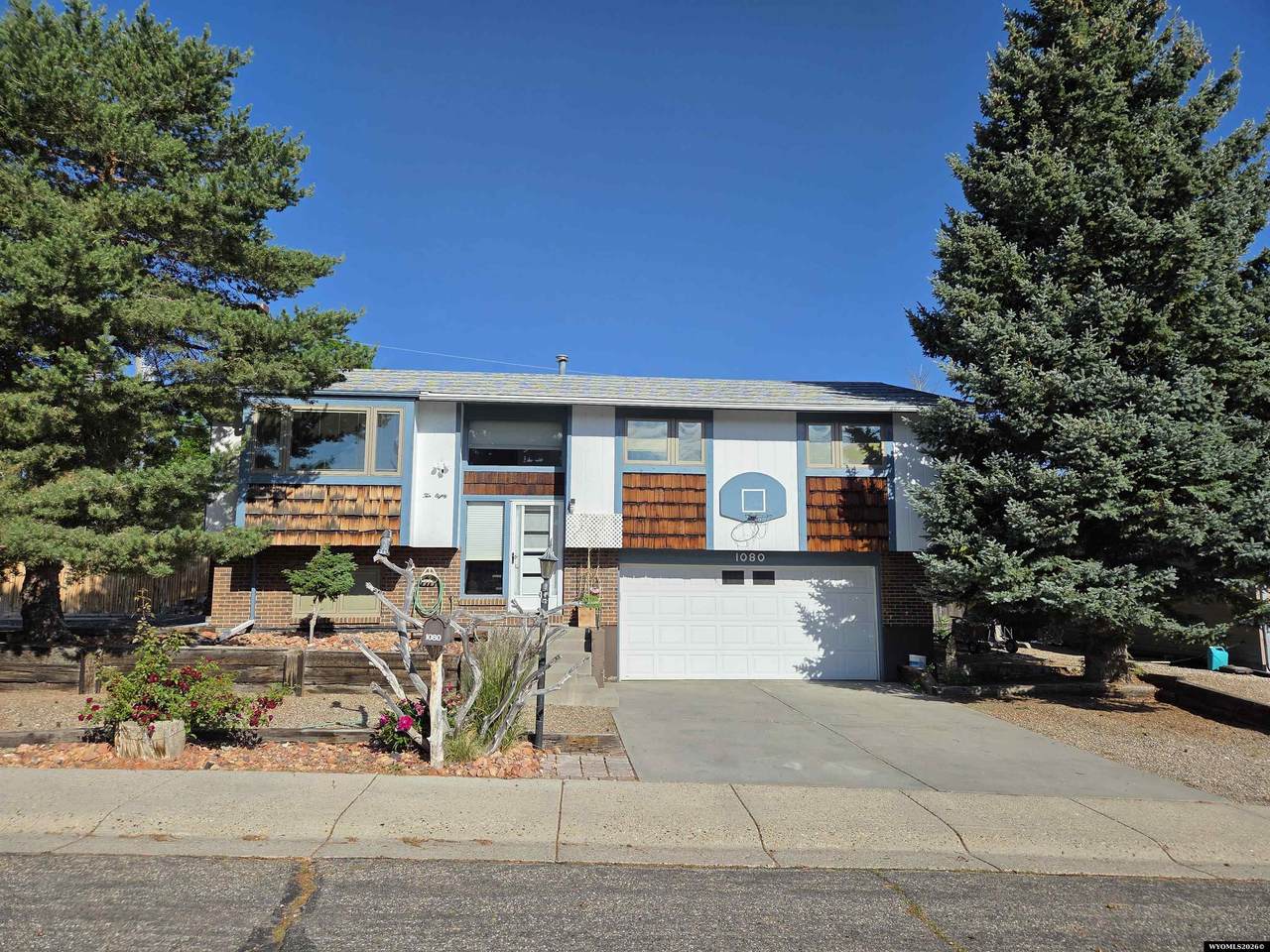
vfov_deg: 58.9
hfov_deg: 73.9
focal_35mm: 23
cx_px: 635
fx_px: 844
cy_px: 476
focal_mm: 5.4
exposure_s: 1/7891
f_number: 1.8
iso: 80
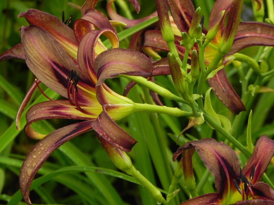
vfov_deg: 5.0
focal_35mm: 300
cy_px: 101
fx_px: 2374
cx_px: 133
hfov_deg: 6.6
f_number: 5
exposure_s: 1/60
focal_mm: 51.8
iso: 160
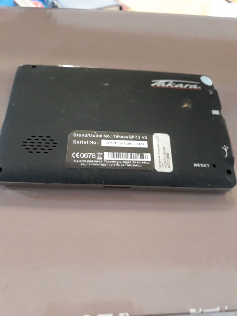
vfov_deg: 65.3
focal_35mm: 27
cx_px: 118
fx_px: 246
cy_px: 158
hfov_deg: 51.4
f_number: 1.7
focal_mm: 3.71
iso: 320
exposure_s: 1/25
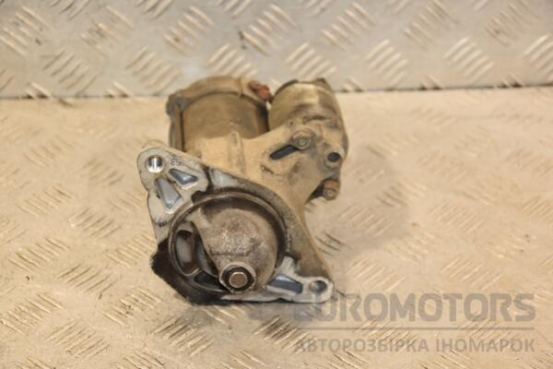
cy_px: 184
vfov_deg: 13.8
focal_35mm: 99
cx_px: 276
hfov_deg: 20.6
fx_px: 1521
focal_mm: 66
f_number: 5.3
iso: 800
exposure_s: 1/160
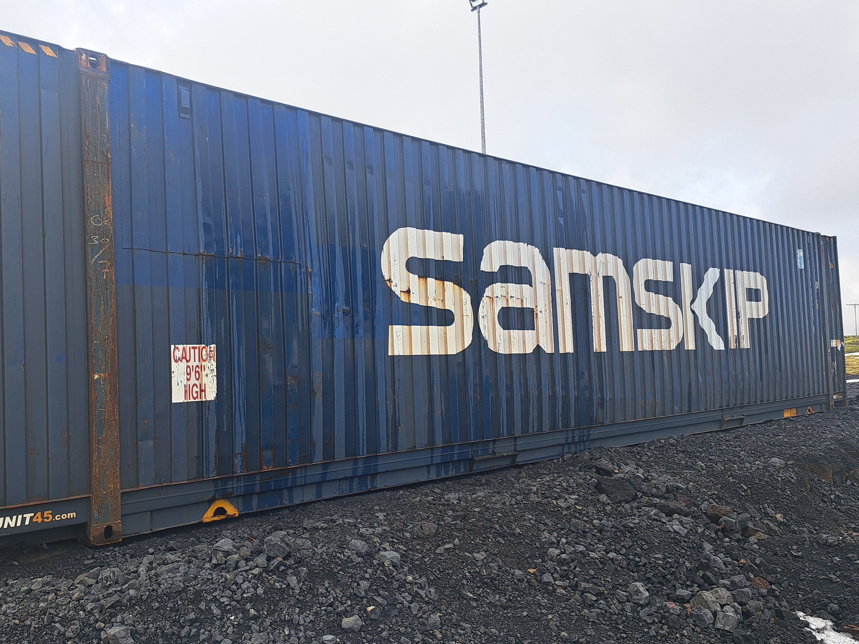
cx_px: 363
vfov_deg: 46.8
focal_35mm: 30
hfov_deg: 59.7
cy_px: 344
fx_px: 744
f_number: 1.8
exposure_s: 1/305
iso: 50
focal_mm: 5.23
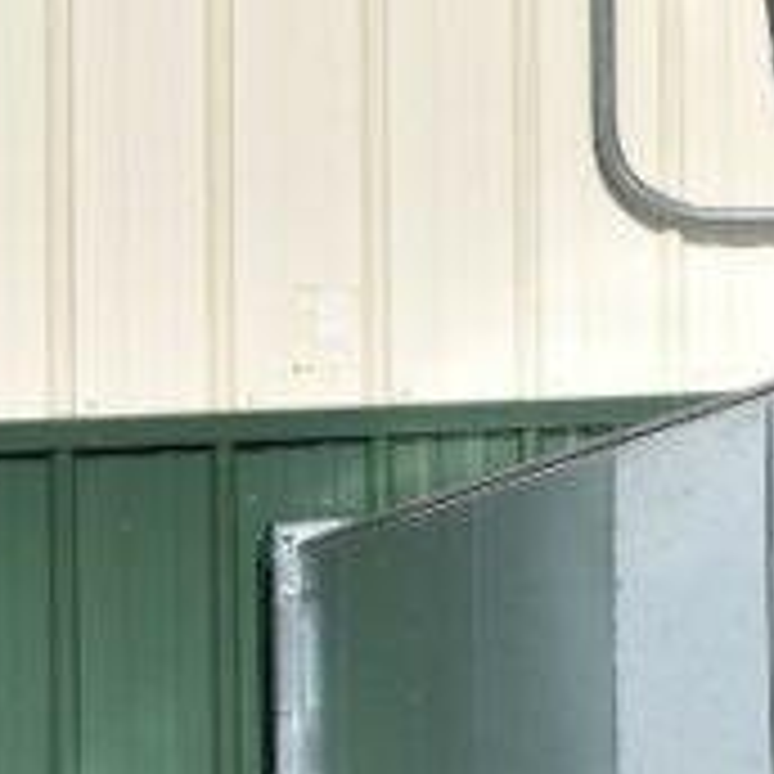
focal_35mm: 175
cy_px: 16
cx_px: 1584
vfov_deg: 9.9
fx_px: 4415
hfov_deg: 9.3
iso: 100
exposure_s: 1/500
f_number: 8
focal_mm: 23
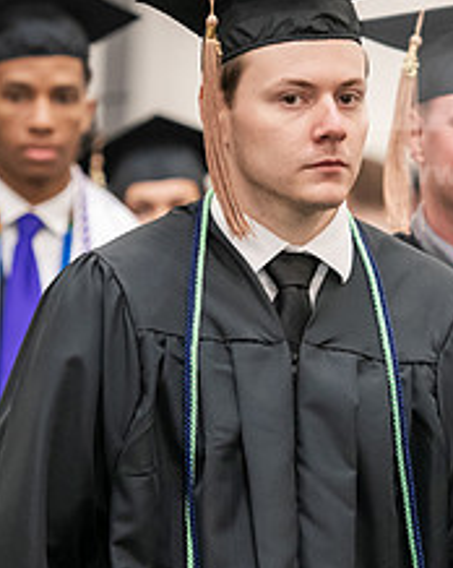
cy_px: 228
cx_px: 284
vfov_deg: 5.7
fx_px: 5656
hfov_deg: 4.6
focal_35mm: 337
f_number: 3.2
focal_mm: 135
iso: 2500
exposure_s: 1/200
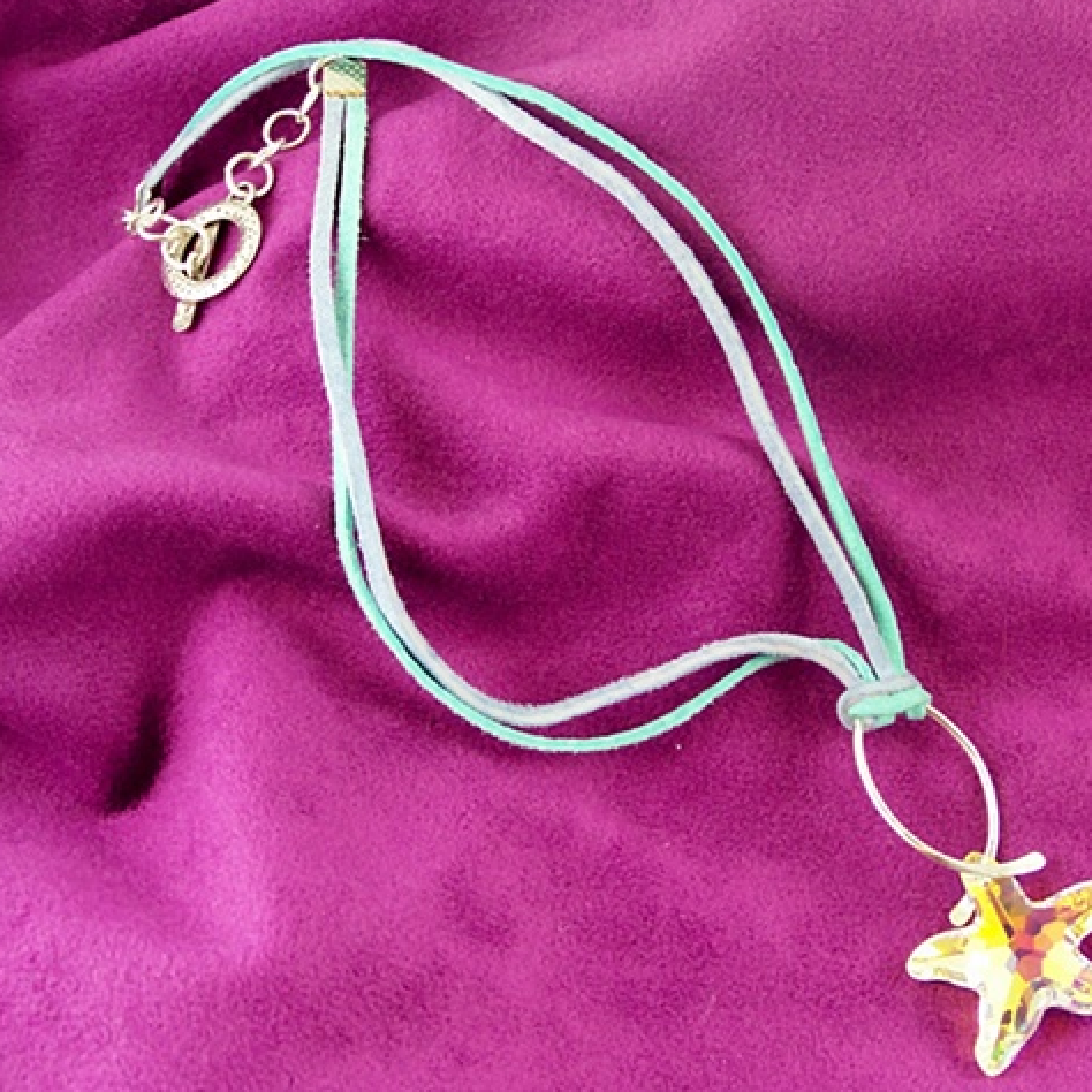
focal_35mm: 80
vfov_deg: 21.7
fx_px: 2855
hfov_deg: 21.6
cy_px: 546
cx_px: 693
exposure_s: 1/40
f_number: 3.2
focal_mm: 11.1
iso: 113
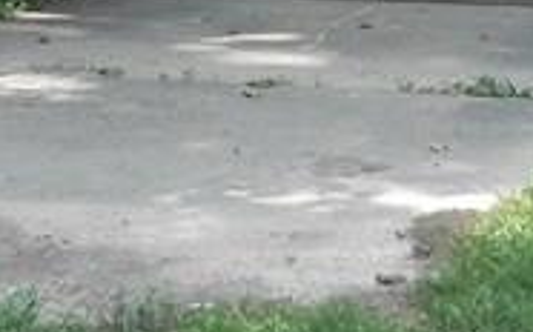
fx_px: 2207
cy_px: -338
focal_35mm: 152
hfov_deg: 13.7
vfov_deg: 8.2
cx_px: 453
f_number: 5
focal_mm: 4.6
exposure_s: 1/192
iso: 160
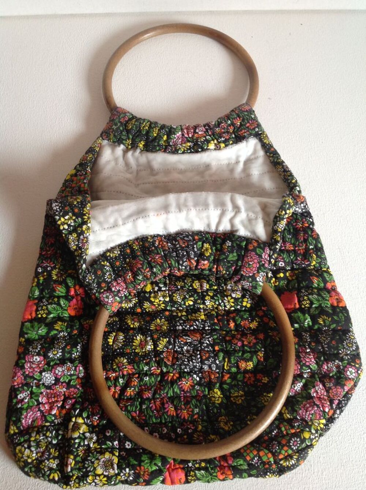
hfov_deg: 40.6
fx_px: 495
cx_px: 183
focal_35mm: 35
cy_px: 245
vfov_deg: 52.7
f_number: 2.4
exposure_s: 1/15
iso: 100
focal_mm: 4.28
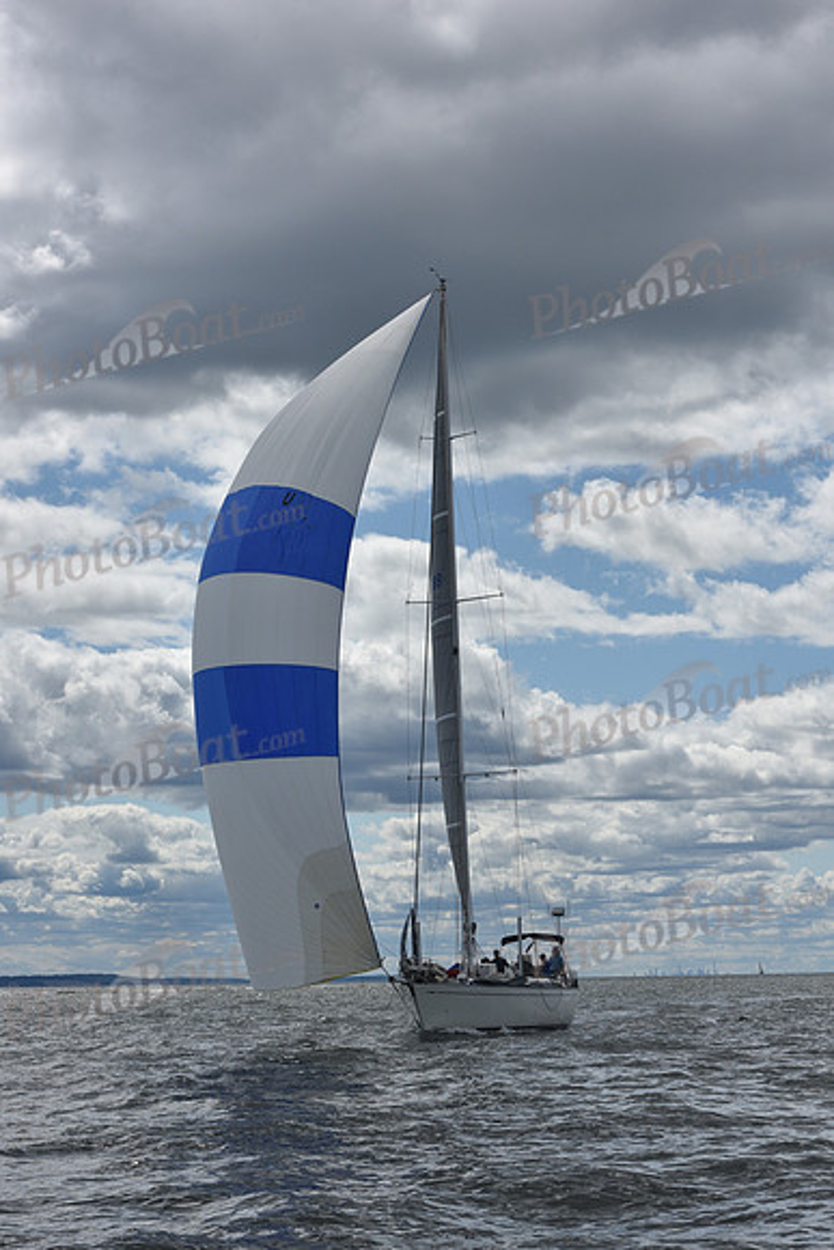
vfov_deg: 28.8
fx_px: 2431
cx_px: 417
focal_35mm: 70
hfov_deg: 19.5
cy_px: 625
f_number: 13
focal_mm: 70
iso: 250
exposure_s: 1/800
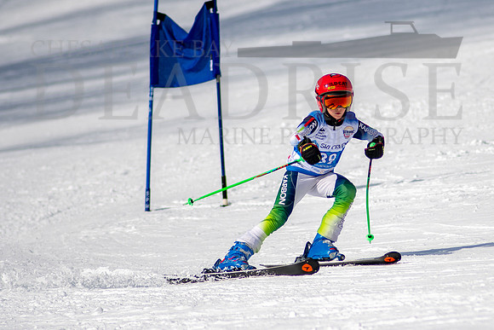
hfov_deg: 2.9
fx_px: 9767
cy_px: 166
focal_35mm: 712
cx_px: 378
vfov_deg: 1.9
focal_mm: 300
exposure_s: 1/6400
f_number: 2.8
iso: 100
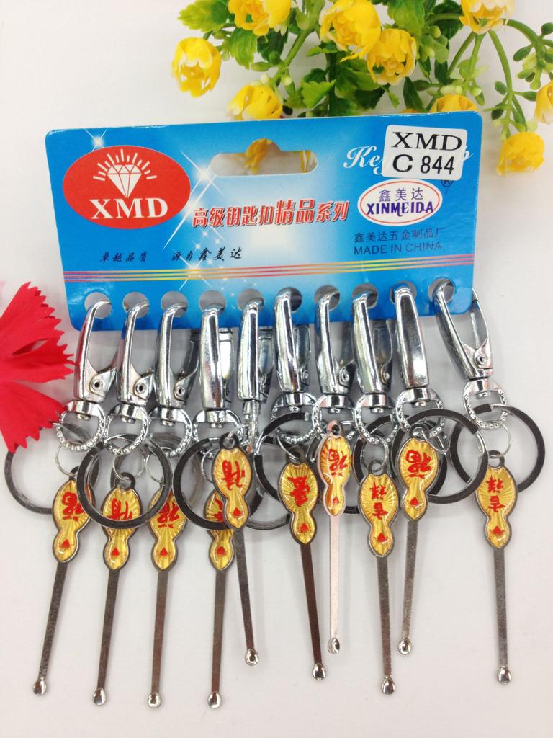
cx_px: 276
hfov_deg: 40.7
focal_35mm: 35
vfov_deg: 52.6
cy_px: 369
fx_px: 746
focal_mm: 4.28
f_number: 2.4
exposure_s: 1/20
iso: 64
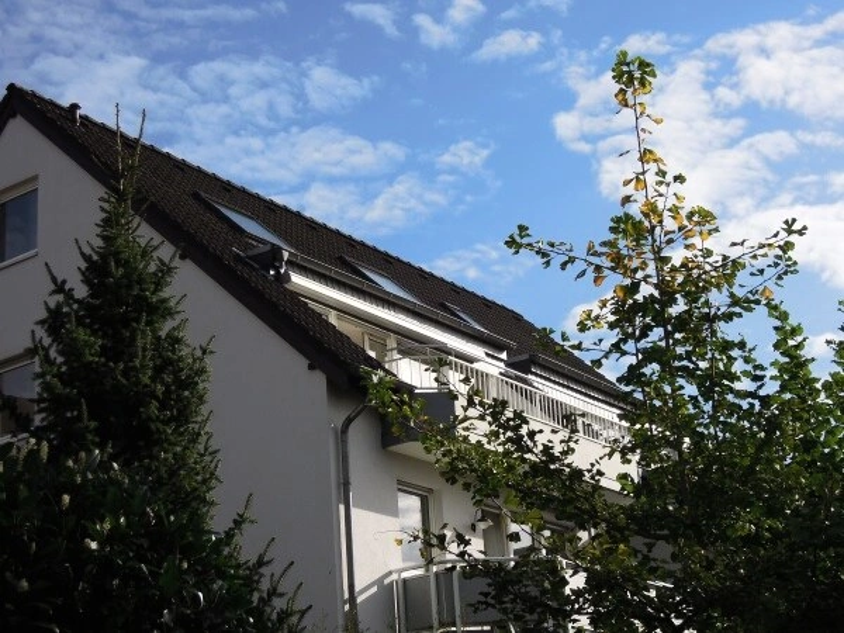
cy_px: 316
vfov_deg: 21.0
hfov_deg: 27.8
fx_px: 1707
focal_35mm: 70
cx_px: 422
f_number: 4.5
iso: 160
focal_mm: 12.5
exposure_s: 1/1250
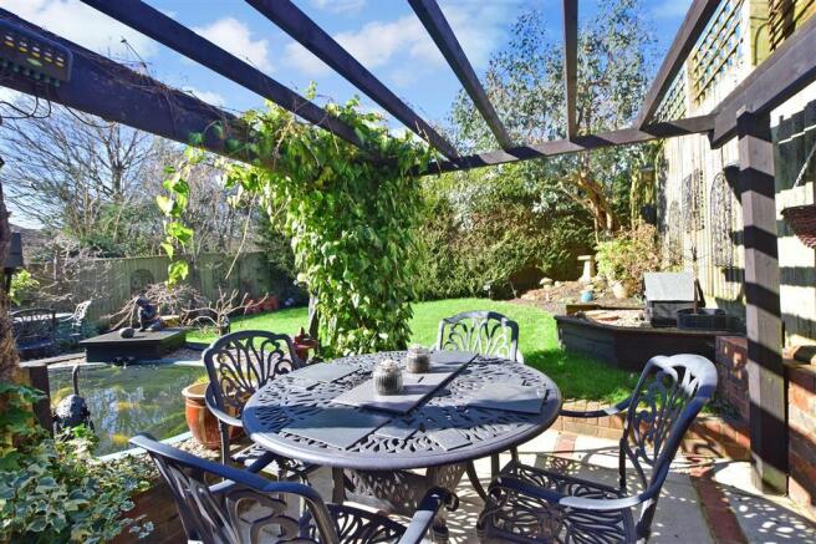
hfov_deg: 100.4
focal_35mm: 15
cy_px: 272
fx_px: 340
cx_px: 408
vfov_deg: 77.3
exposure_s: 1/400
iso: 500
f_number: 9
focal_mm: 10
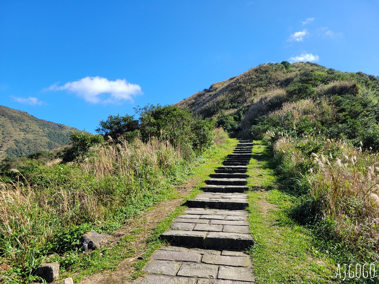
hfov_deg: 67.3
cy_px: 142
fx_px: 285
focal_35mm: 26
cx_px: 190
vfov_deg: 53.1
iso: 40
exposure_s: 1/1429
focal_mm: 5.4
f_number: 1.8
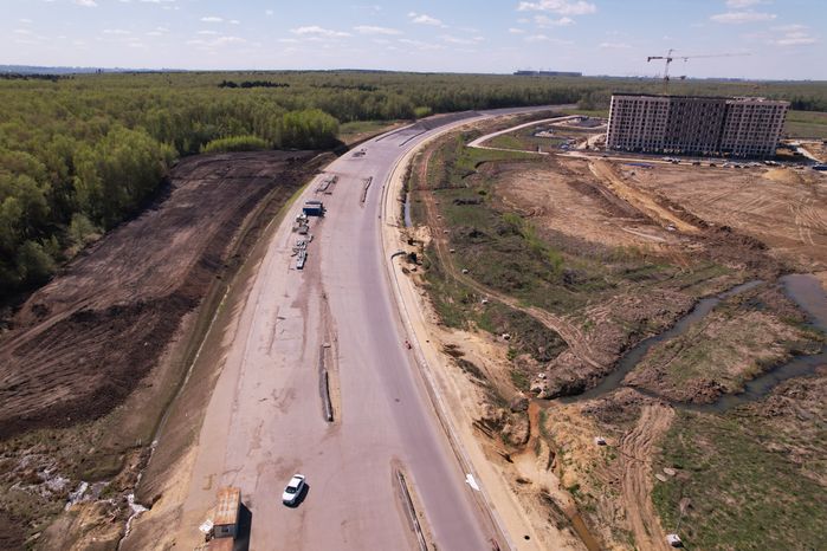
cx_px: 414
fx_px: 505
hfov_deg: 78.6
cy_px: 276
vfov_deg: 57.2
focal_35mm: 22
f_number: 2.8
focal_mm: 8.38
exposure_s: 1/90
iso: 140
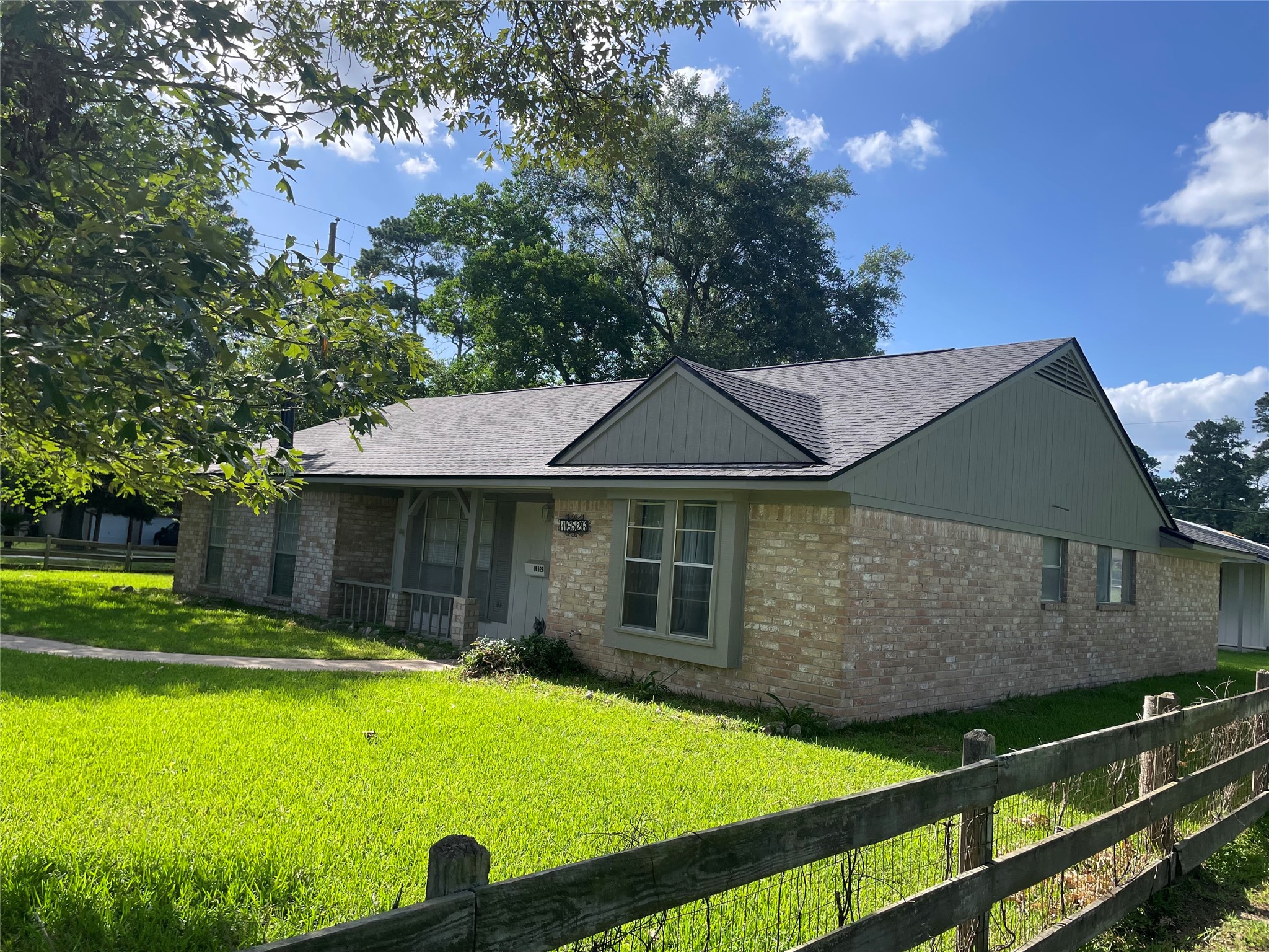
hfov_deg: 67.3
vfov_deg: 53.1
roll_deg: -3.7
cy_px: 476
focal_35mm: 26
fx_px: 953
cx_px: 634
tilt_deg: +4.0
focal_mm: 4.2
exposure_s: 1/2132
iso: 32
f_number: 1.6
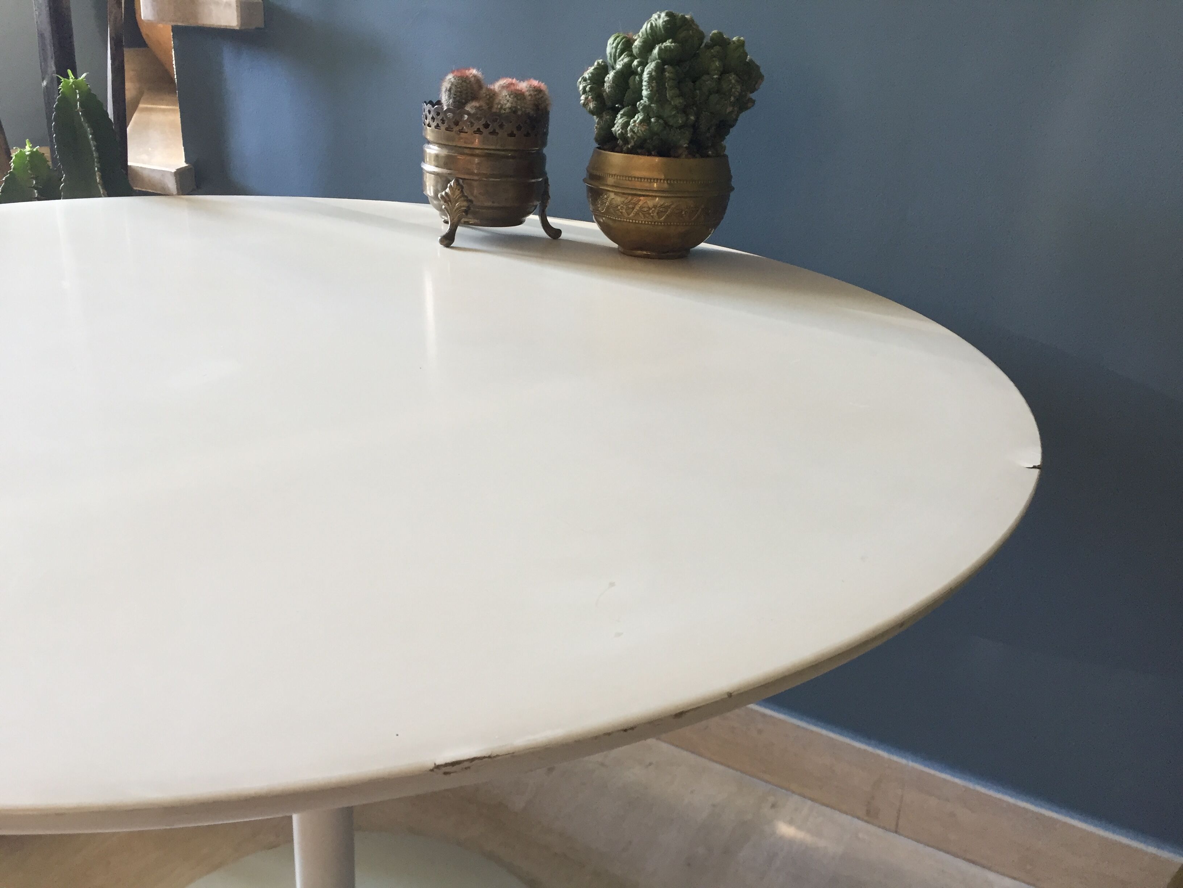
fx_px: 991
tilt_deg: -21.8
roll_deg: -4.1
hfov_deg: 61.7
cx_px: 592
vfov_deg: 48.2
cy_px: 444
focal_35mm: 29
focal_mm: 4.15
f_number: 2.2
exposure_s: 1/33
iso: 125
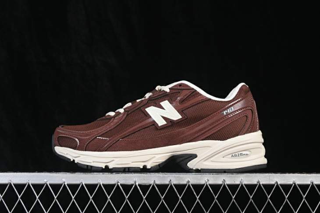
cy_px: 106
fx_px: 666
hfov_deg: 27.0
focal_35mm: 75
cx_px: 160
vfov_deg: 18.2
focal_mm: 50
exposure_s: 1/60
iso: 160
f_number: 7.1
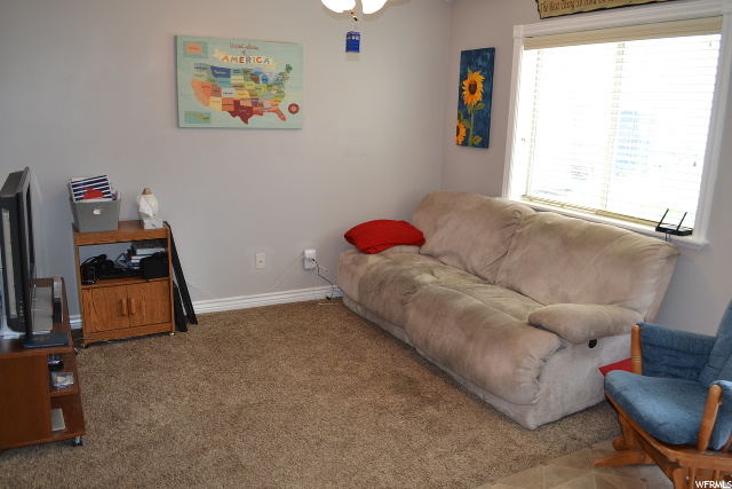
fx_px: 549
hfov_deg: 67.4
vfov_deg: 48.0
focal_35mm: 27
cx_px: 366
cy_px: 244
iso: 400
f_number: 4
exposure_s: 1/60
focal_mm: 18
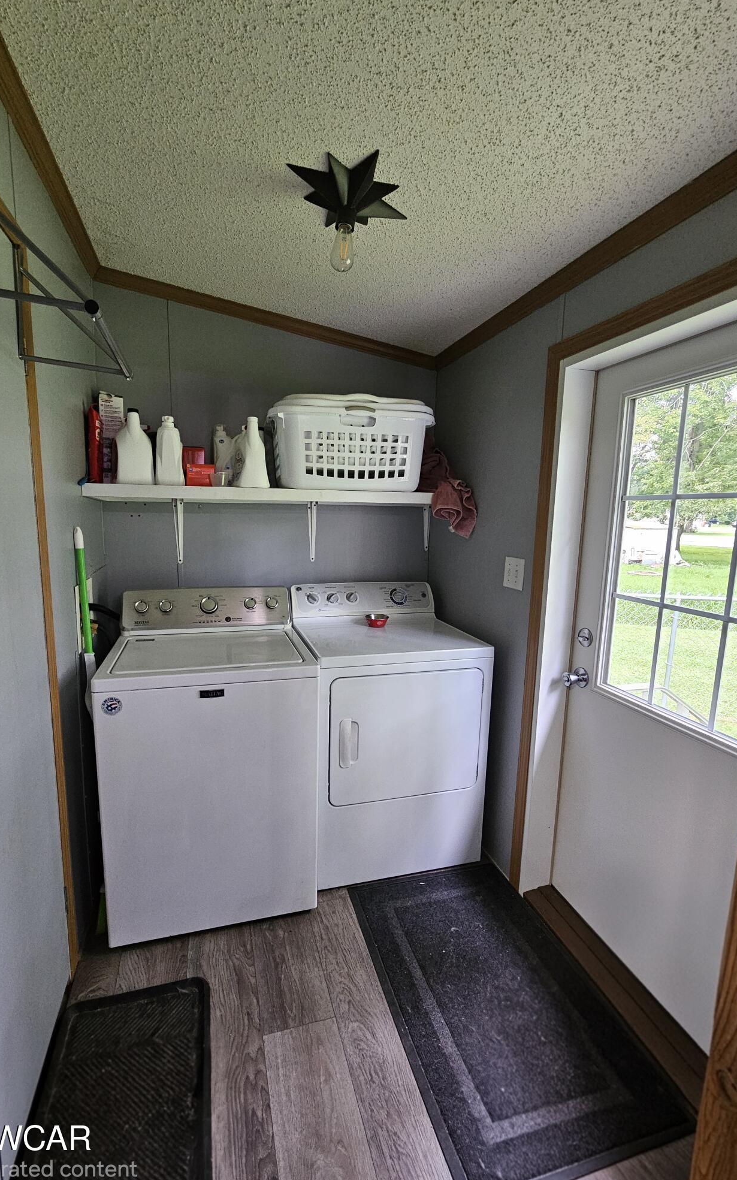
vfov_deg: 105.3
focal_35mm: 14
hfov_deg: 78.3
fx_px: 450
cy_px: 594
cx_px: 328
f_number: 2.2
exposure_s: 1/30
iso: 400
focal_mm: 2.2
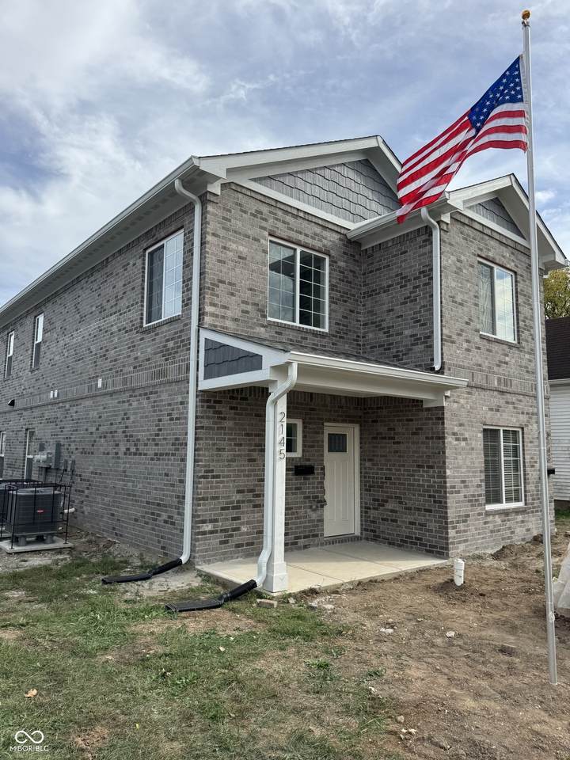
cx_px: 285
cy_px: 380
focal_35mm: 24
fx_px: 527
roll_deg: -0.1
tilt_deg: +7.2
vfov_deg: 71.6
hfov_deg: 56.8
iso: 80
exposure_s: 1/3096
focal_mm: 6.76
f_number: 1.78
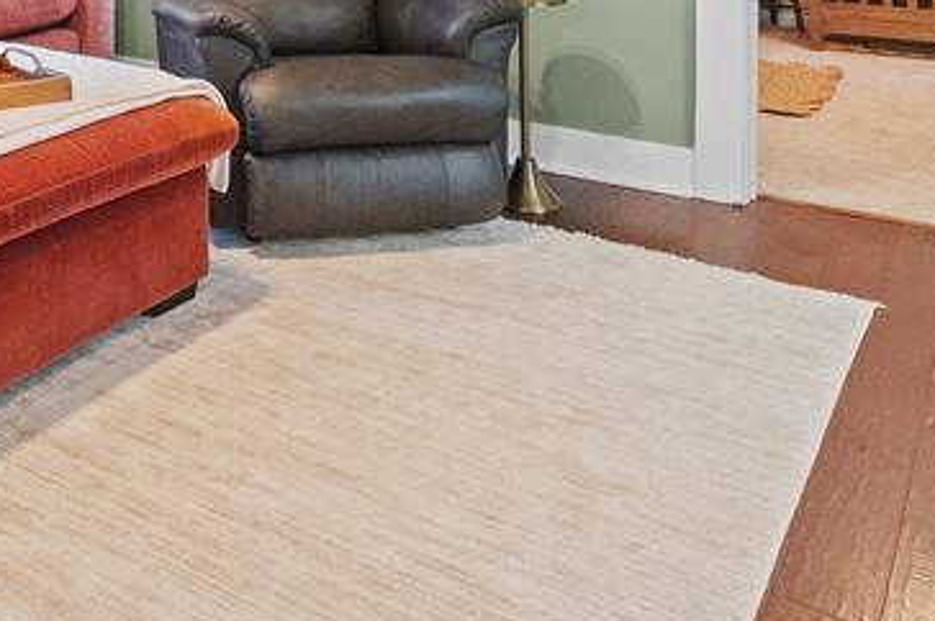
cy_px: -174
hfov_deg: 40.0
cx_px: 69
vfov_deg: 25.8
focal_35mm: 45
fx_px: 1168
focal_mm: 16
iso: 6400
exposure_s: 1/80
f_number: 5
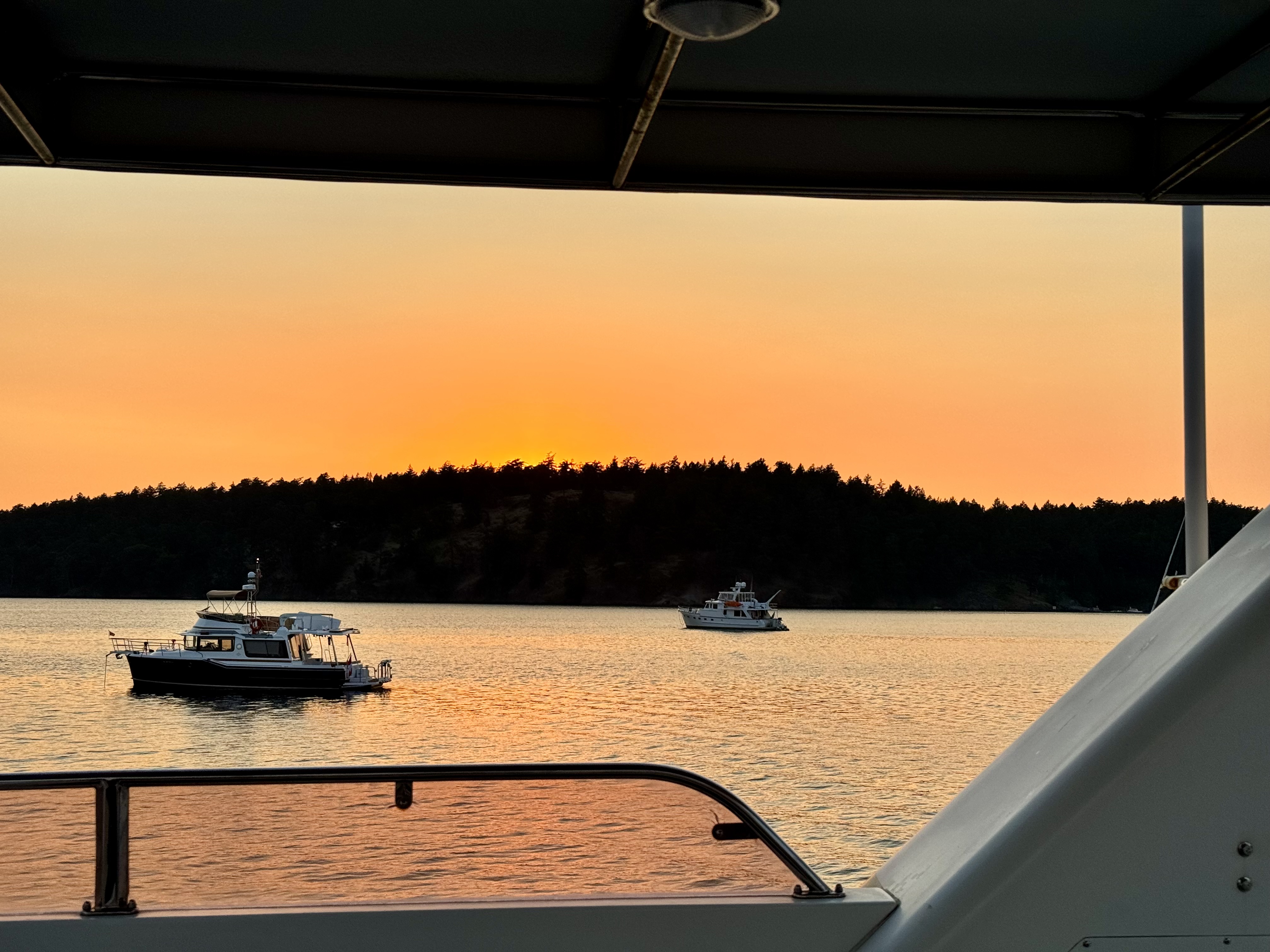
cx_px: 635
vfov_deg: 30.3
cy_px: 476
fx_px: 1761
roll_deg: -0.5
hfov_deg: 39.7
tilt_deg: +2.2
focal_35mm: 48
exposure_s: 1/2833
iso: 64
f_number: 1.78
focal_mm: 6.76
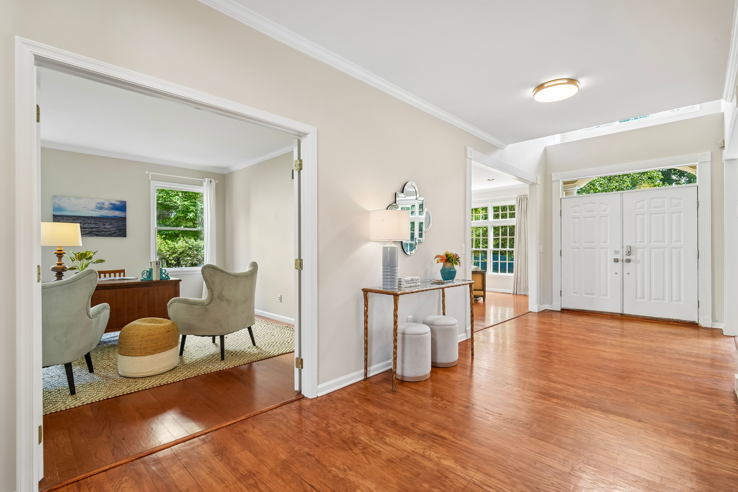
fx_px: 328
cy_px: 246
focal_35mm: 16
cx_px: 369
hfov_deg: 96.7
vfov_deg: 73.7
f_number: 8
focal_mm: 16
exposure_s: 1/20
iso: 400
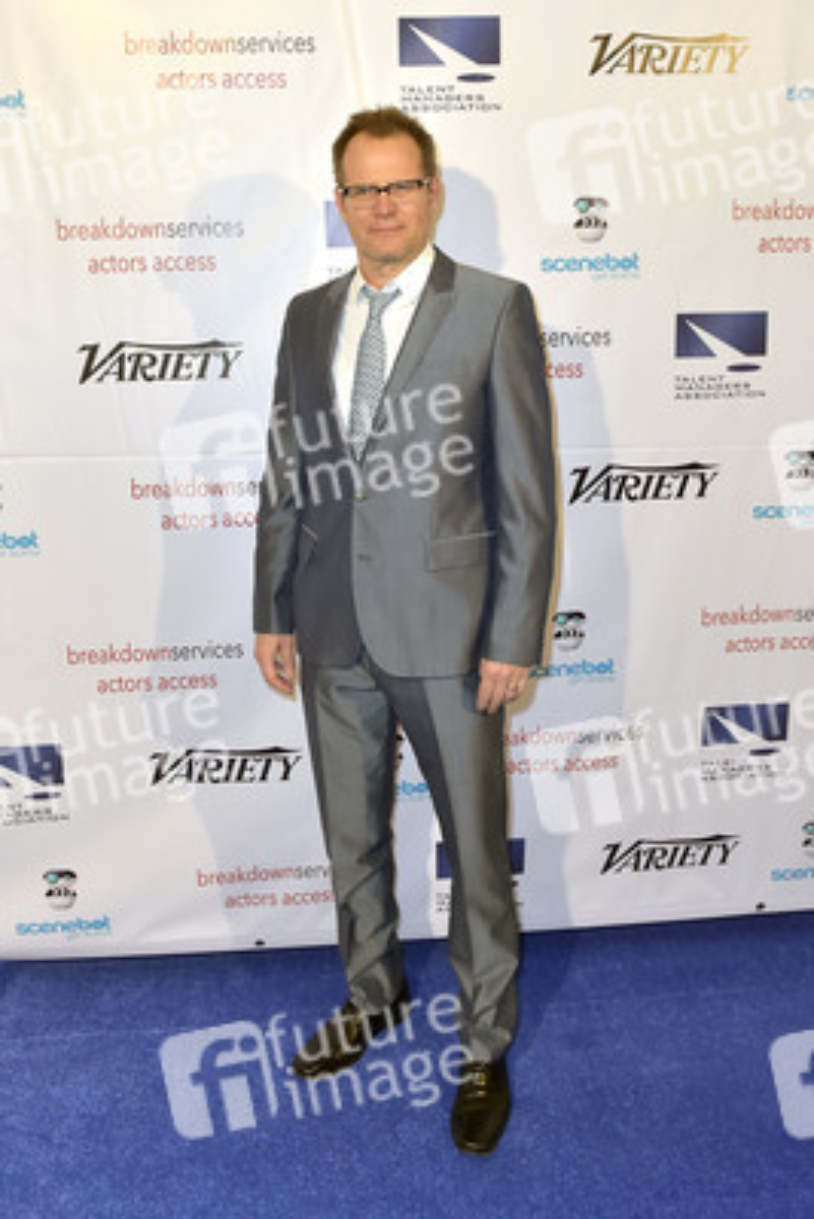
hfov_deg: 48.0
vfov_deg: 67.4
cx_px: 407
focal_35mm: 27
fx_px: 915
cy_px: 610
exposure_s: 1/320
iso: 400
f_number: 4.5
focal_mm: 27
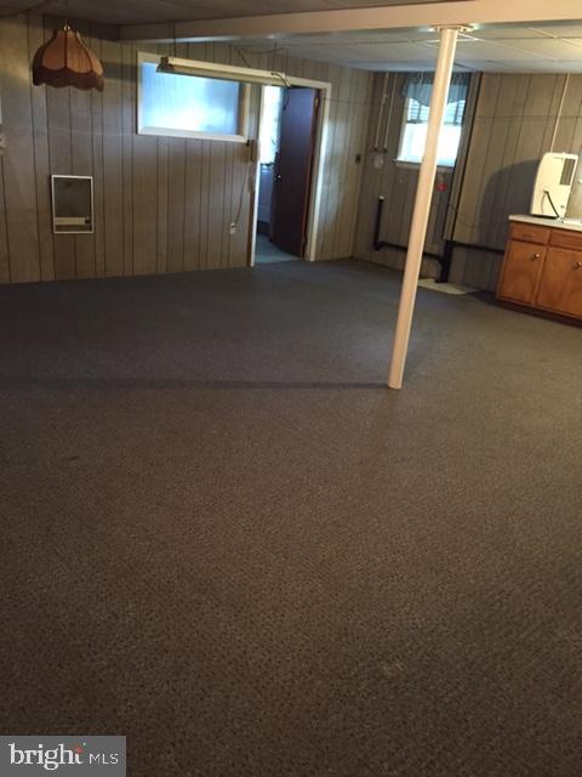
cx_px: 291
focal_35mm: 29
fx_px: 650
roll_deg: -5.3
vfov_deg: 61.7
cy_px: 388
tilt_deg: -21.9
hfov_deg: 48.2
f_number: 2.2
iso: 250
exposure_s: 1/15
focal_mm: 4.15
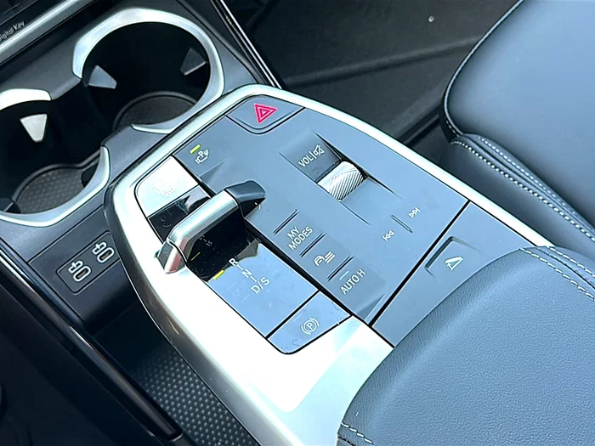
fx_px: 705
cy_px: 223
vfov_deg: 35.1
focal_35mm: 41
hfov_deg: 45.8
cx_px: 298
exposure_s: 1/98
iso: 100
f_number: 1.78
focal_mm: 6.86
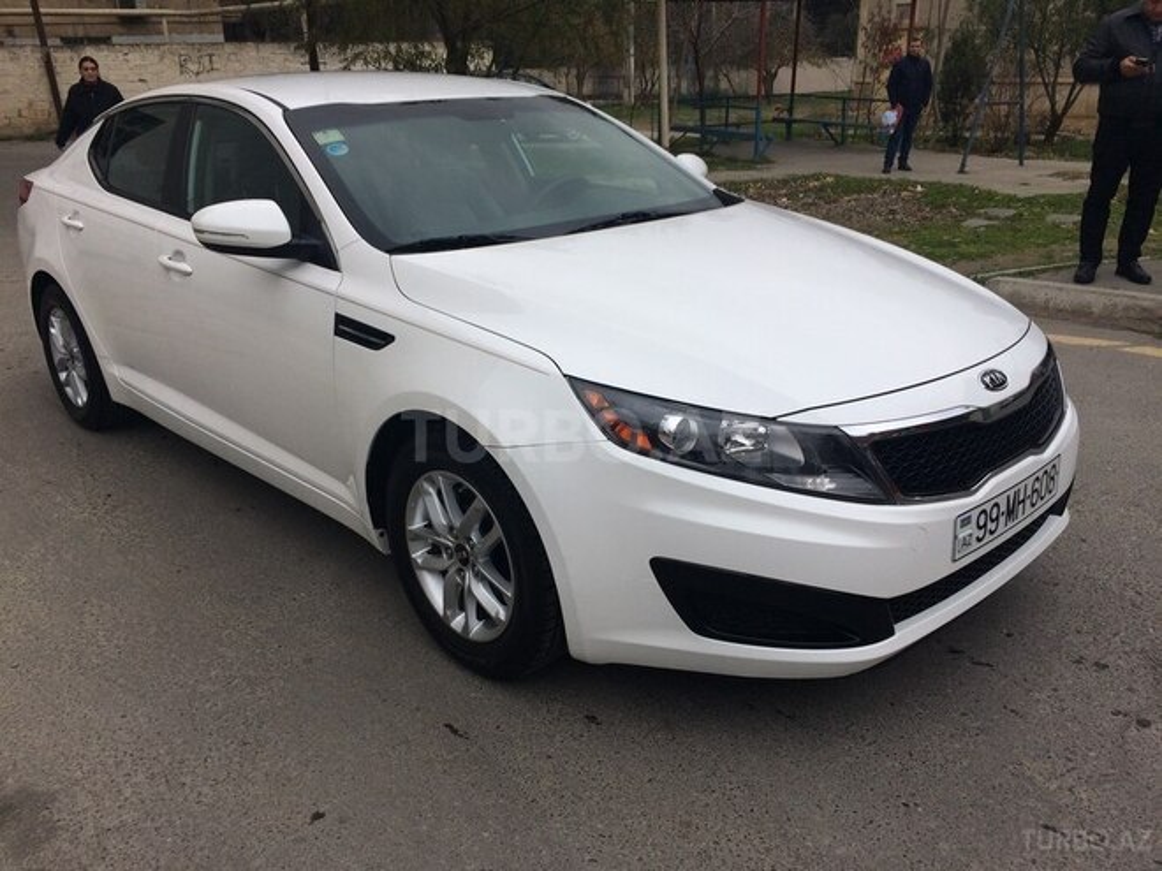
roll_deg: +0.4
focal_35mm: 29
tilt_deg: -23.1
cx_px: 581
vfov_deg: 48.2
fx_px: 973
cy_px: 436
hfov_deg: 61.7
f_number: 2.2
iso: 32
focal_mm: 4.15
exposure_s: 1/1172
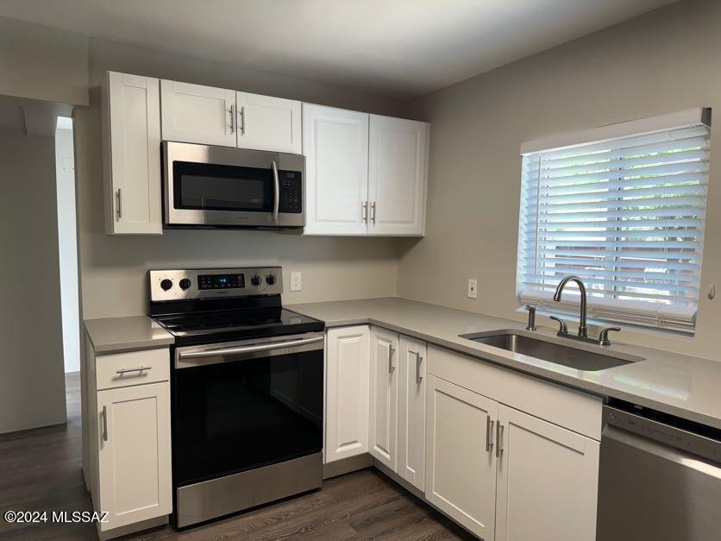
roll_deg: -0.6
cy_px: 270
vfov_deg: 56.8
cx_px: 360
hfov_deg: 71.6
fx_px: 500
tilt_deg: -3.8
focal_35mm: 24
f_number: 1.78
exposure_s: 1/120
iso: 160
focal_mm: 6.76
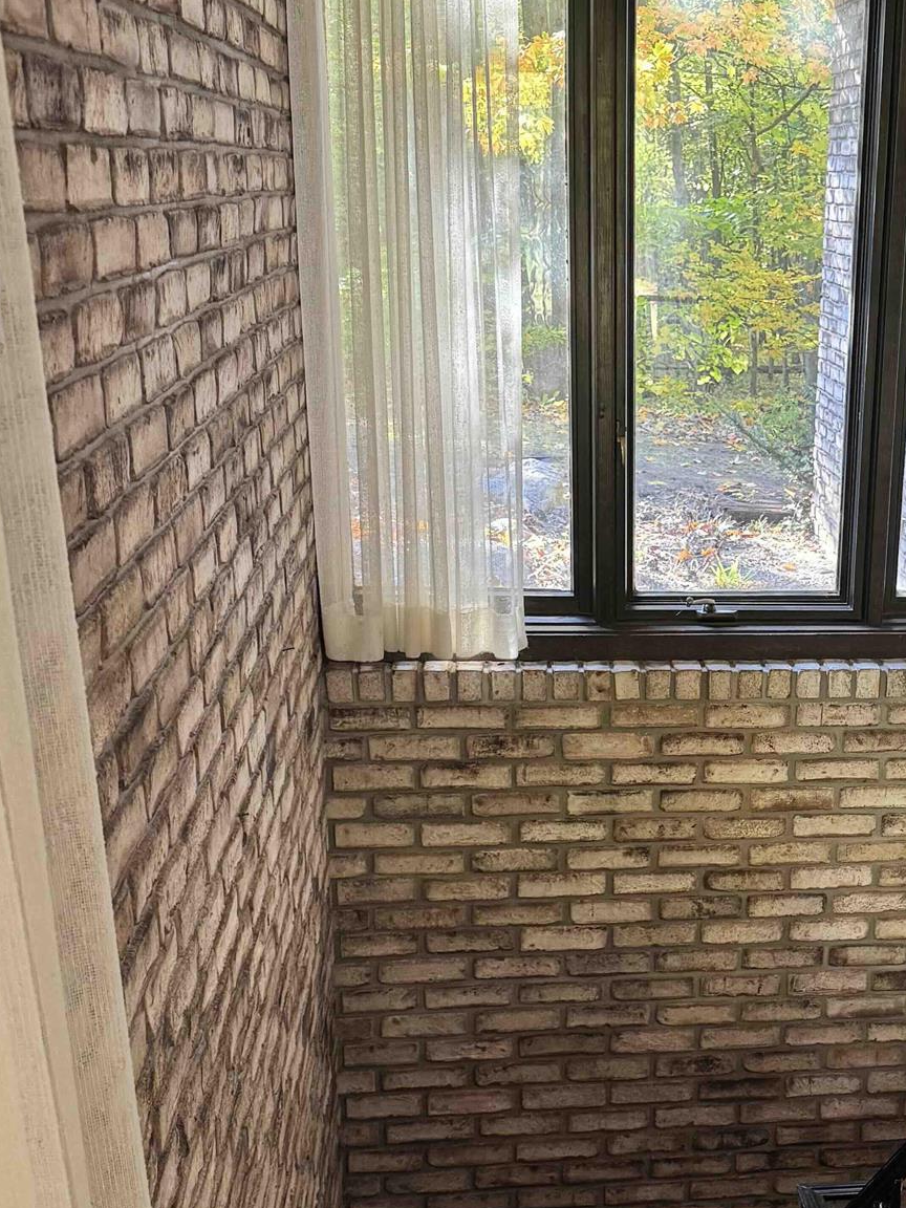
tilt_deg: -19.2
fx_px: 1675
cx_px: 781
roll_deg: -3.0
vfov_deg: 39.3
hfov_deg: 29.3
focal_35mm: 48
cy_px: 770
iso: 250
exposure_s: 1/60
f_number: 1.78
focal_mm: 6.76
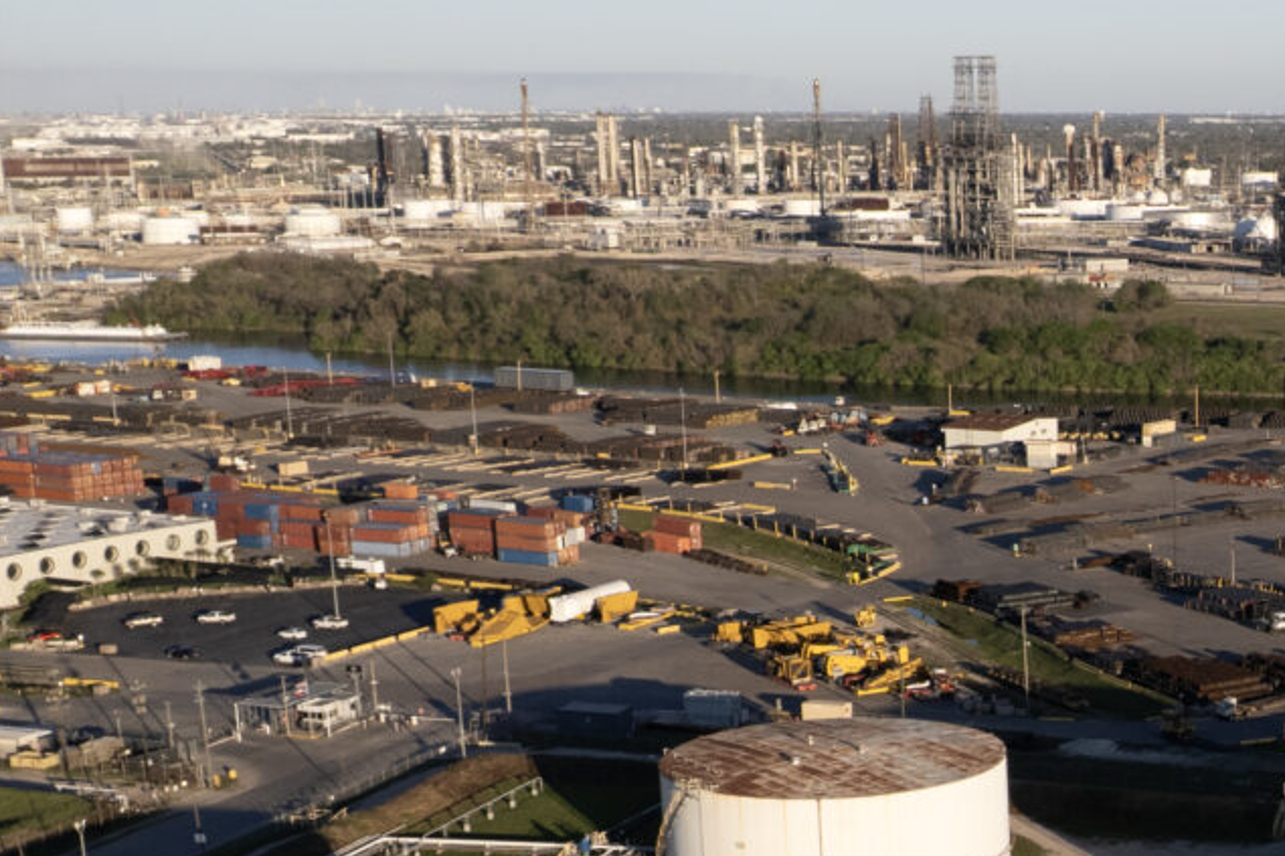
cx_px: 1402
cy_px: 807
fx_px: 2533
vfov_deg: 18.8
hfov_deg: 26.3
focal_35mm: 71
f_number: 2.8
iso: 100
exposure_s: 1/2000
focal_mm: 8.38
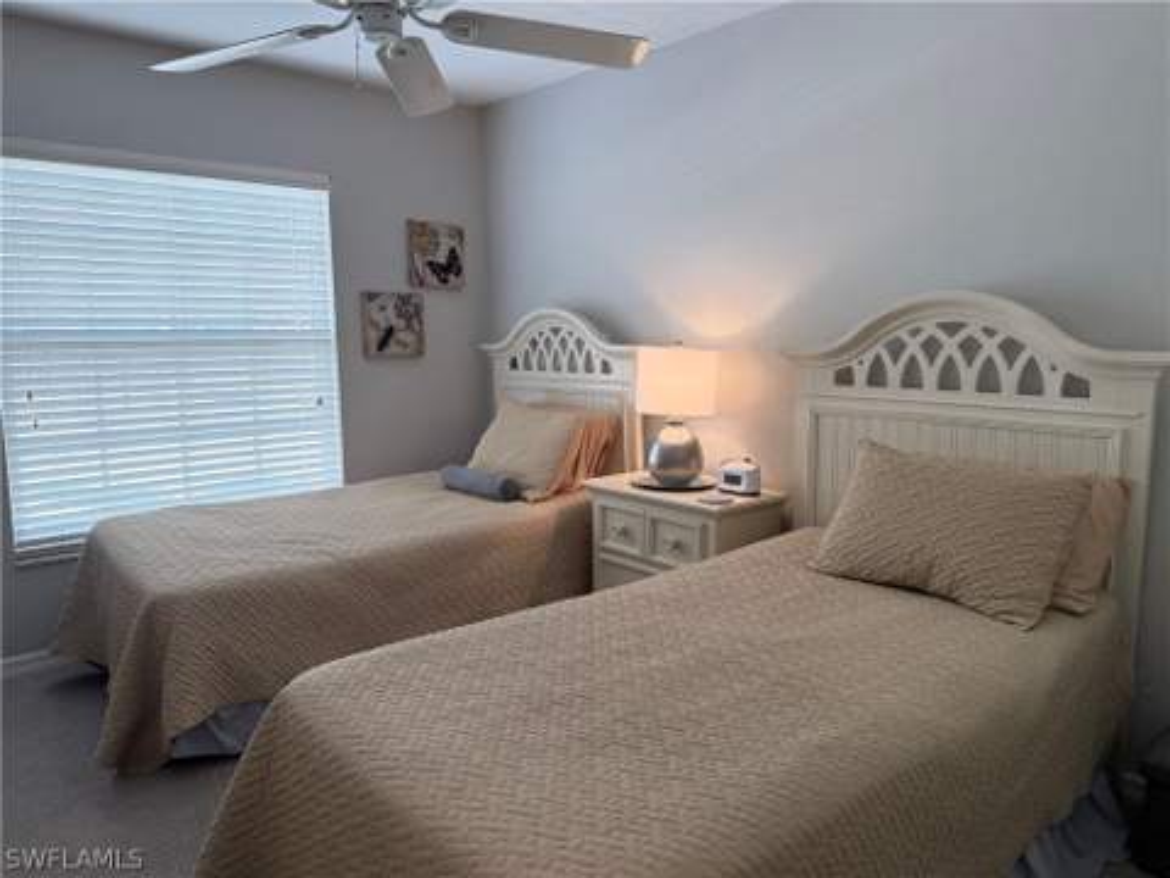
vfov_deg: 56.8
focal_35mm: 24
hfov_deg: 71.6
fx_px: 811
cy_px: 439
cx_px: 585
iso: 200
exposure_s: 1/174
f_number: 1.78
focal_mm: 6.76
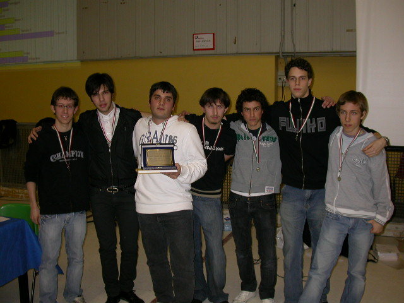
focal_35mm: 38
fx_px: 443
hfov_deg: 49.0
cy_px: 152
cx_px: 202
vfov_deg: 37.7
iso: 100
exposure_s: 1/60
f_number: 2.6
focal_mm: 7.85
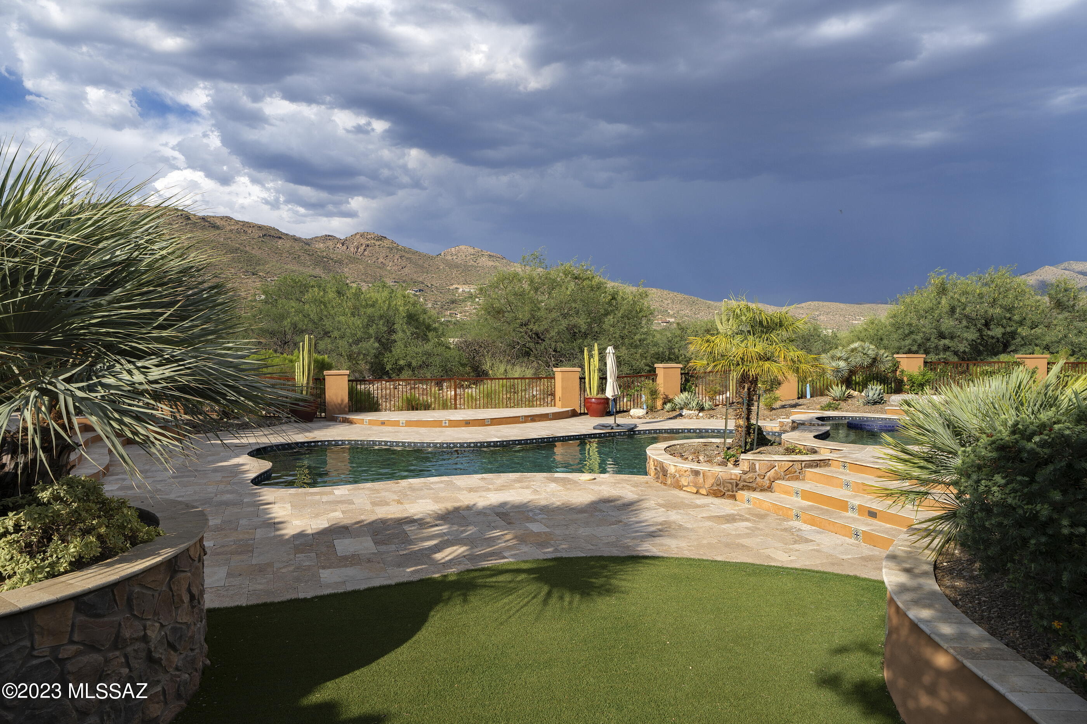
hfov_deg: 84.0
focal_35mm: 20
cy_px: 362
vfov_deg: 61.9
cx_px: 544
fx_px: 604
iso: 100
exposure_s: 1/160
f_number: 9
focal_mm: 20
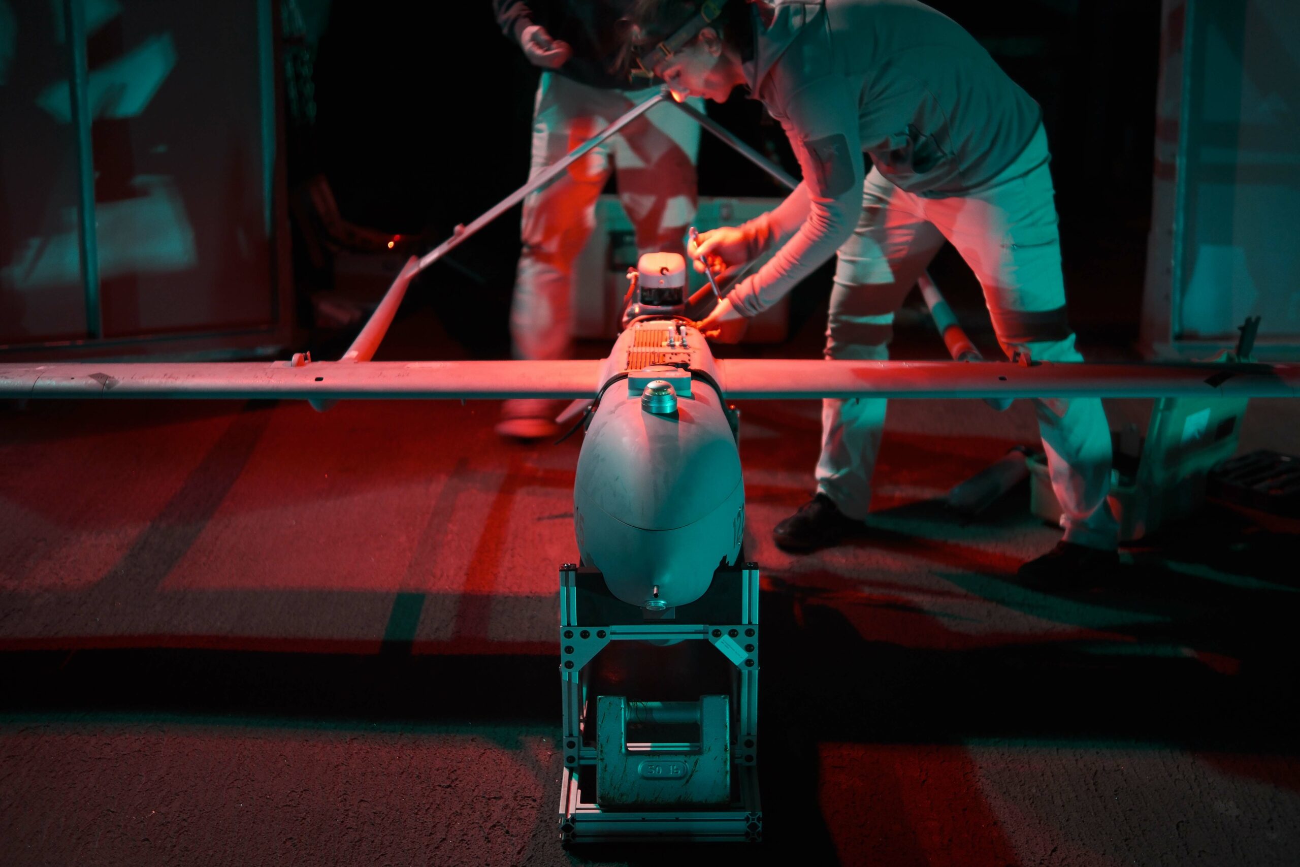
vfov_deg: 27.0
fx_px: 1806
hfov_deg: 39.6
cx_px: 650
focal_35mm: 50
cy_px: 434
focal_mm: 33
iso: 1000
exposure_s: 1/10
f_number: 1.4
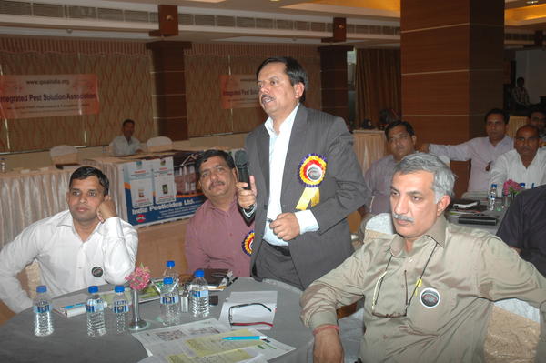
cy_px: 182
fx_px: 614
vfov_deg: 33.0
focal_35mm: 40
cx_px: 273
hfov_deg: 48.0
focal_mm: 27
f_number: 4.5
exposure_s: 1/60
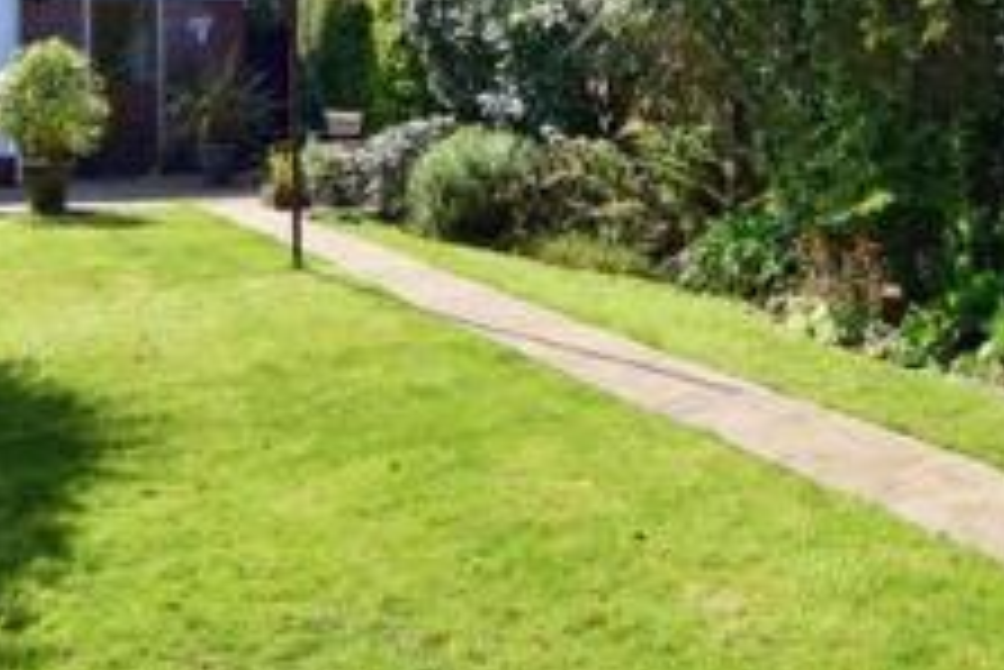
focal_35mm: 48
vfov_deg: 27.1
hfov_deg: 40.4
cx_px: 635
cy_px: 101
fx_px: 1353
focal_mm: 11
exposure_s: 1/400
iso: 400
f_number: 10
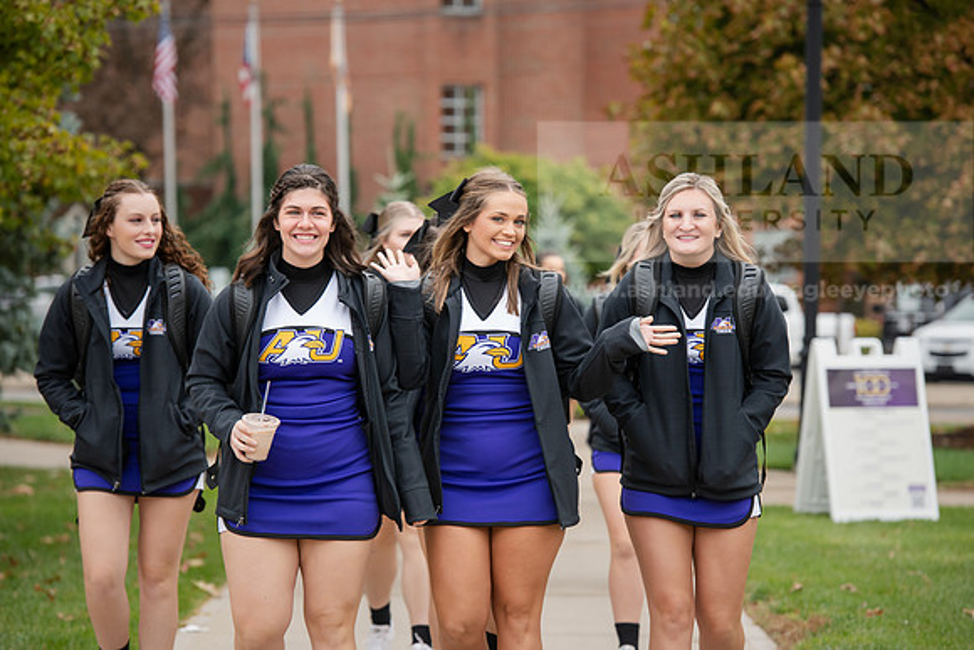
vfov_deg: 8.6
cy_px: 325
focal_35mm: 160
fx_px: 4330
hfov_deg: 12.8
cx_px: 487
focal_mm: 160
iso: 400
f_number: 5
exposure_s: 1/320
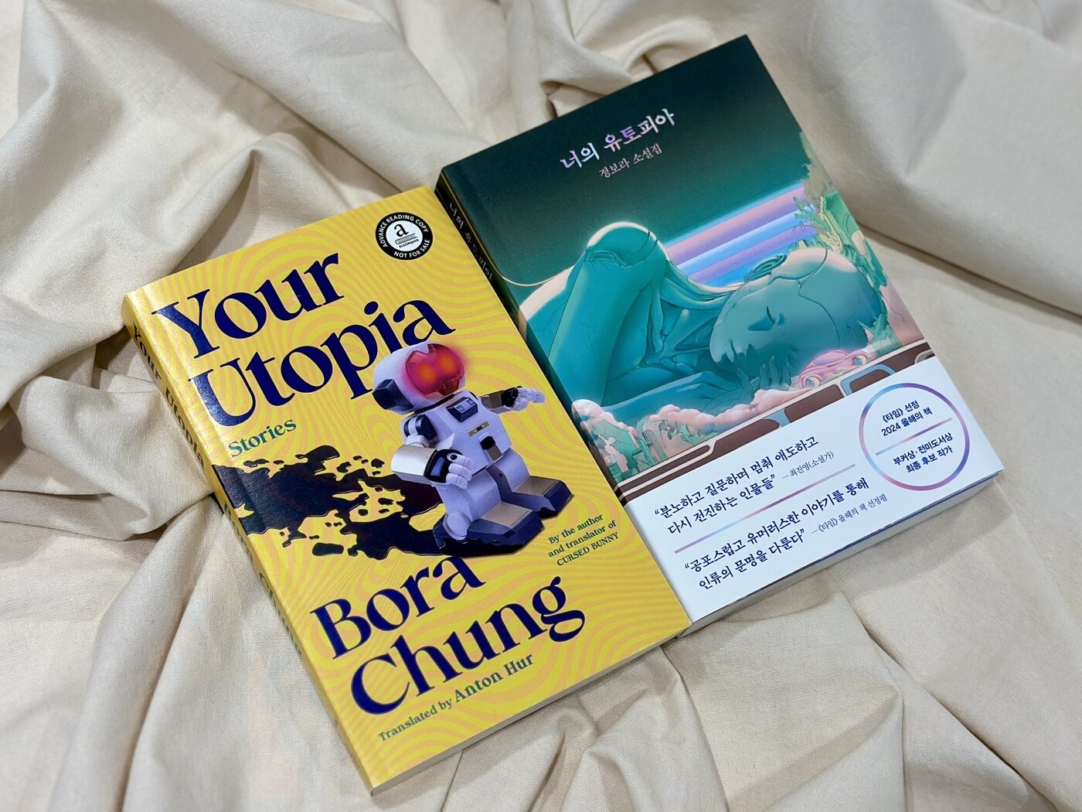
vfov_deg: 30.3
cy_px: 406
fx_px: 1500
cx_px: 541
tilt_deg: -63.7
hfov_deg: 39.7
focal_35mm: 48
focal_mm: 6.86
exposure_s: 1/343
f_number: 1.78
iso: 80
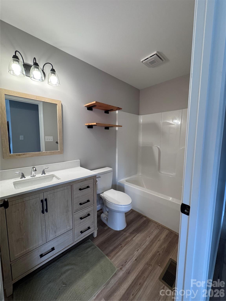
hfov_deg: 85.7
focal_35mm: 14
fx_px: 122
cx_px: 113
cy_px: 150
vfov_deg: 102.1
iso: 250
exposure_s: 1/120
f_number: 2.2
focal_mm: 2.22
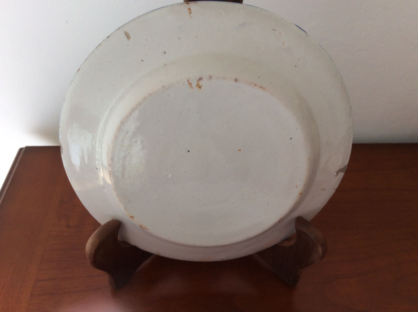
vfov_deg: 44.1
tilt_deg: -42.9
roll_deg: -1.7
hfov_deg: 56.9
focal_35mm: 32
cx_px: 209
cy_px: 156
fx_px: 386
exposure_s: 1/25
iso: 50
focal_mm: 3.3
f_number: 2.4
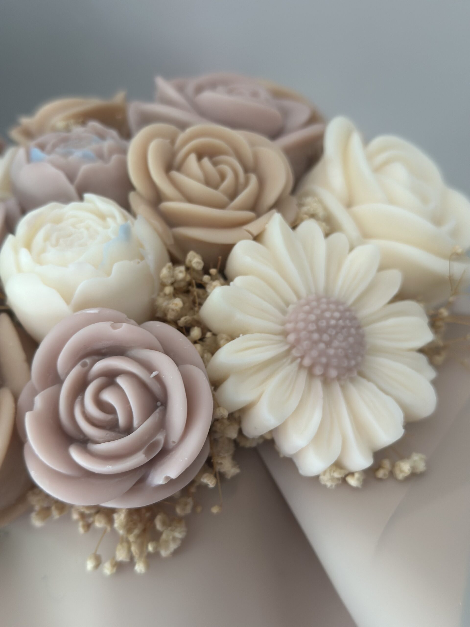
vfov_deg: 39.7
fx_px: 869
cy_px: 314
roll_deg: +11.3
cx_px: 235
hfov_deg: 30.3
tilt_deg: -28.6
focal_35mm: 48
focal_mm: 6.86
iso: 125
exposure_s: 1/60
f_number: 1.78
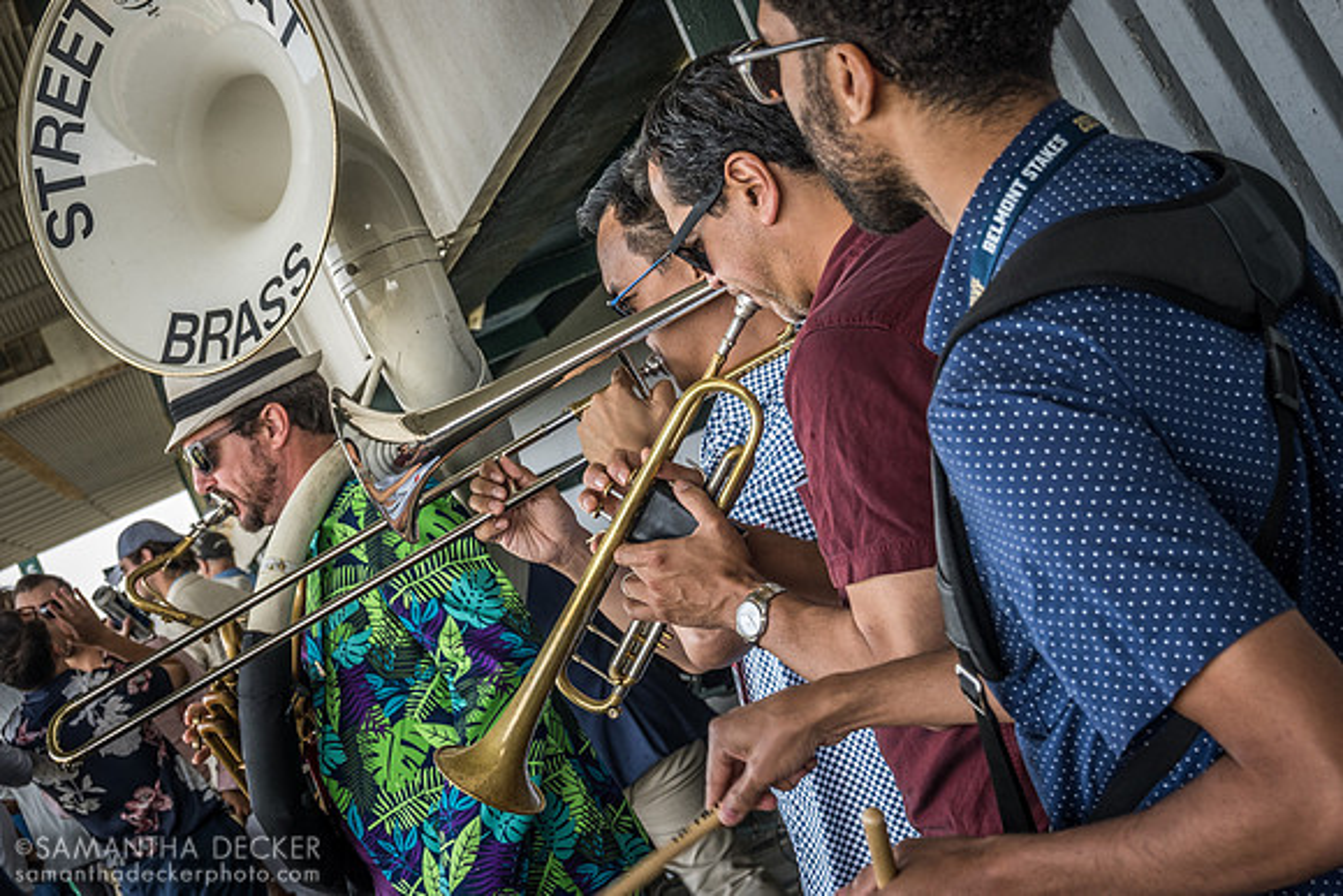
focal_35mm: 78
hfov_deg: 26.1
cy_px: 483
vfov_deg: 17.6
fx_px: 2897
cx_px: 724
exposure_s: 1/80
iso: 100
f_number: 4
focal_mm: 26.37
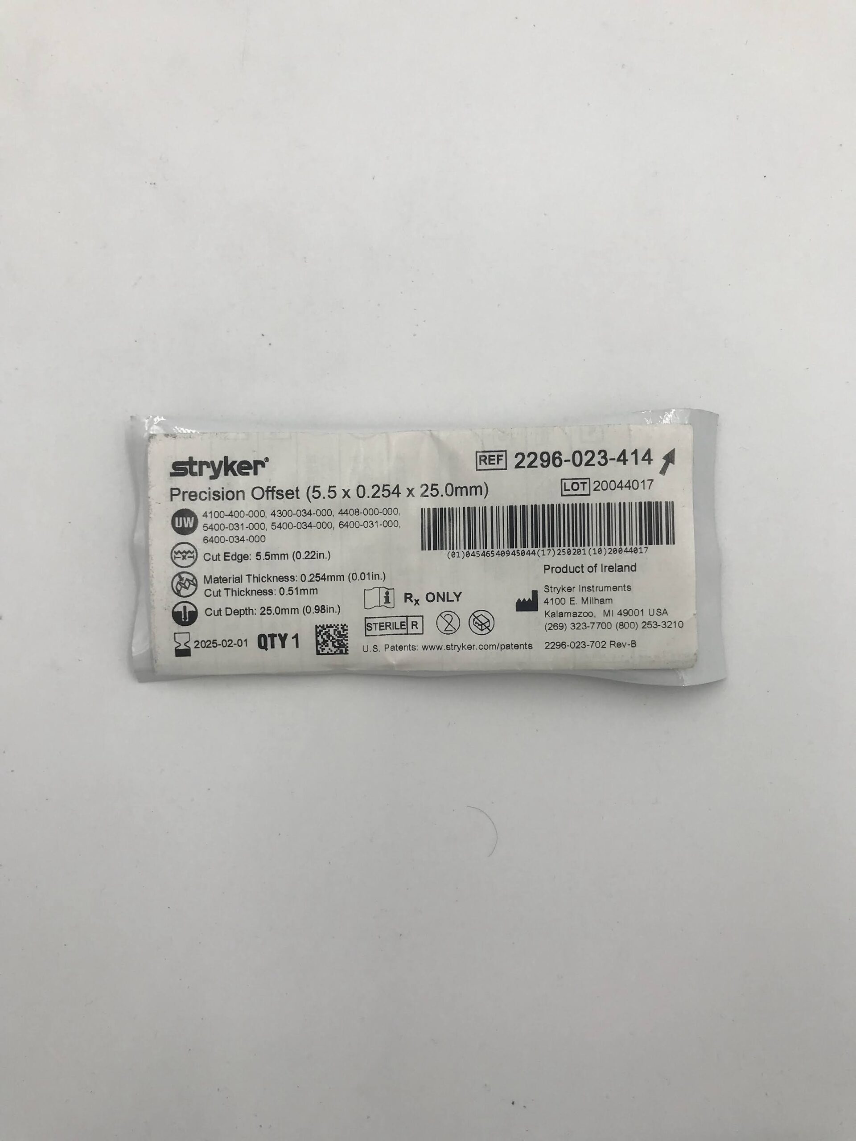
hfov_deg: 49.7
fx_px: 923
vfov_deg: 63.4
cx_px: 428
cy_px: 570
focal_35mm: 28
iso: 20
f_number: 1.8
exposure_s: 1/291
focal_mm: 3.99
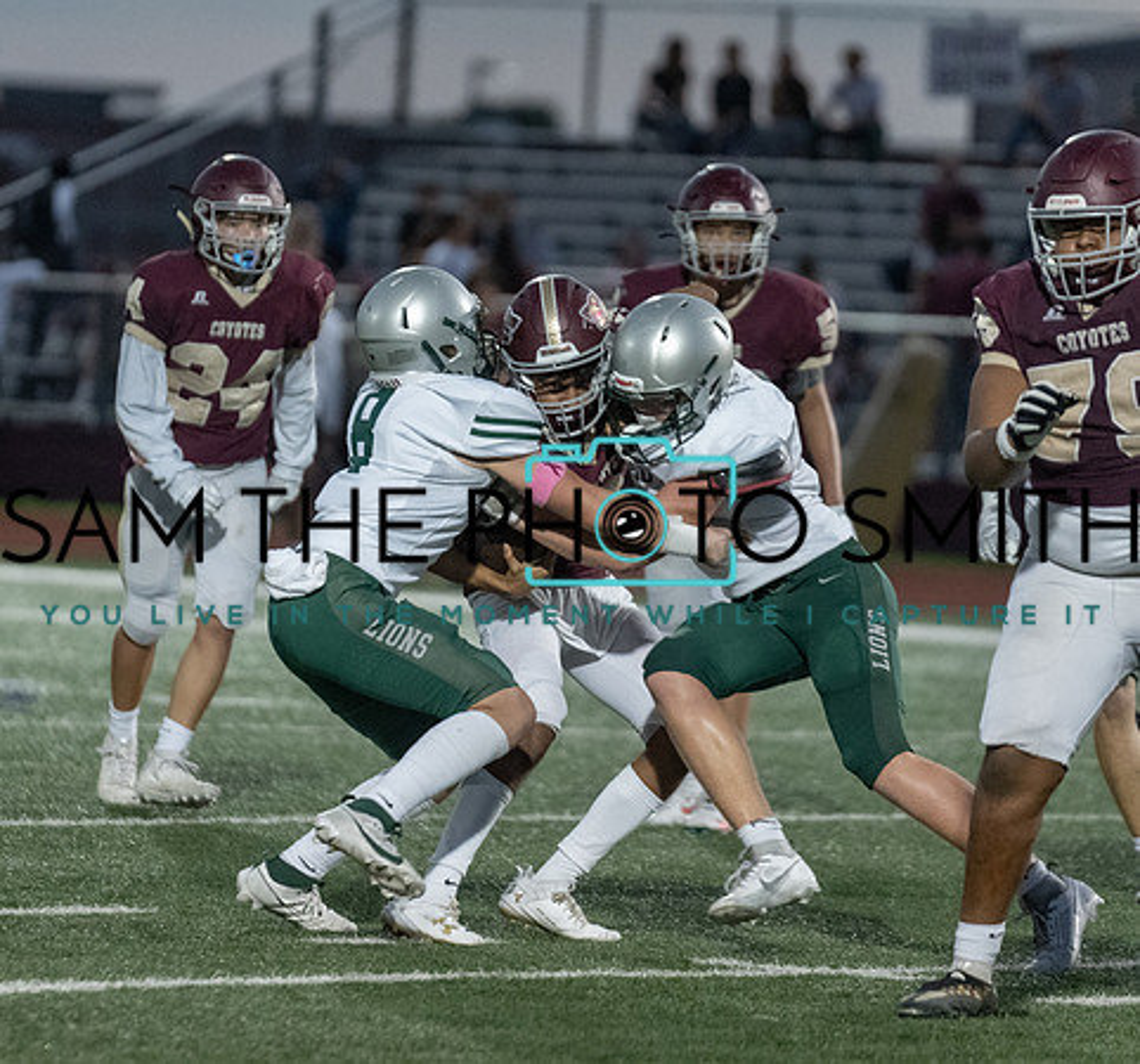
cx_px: 536
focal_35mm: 340
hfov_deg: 5.3
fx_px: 12251
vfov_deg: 5.0
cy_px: 422
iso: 5000
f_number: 2.8
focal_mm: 200
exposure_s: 1/1000
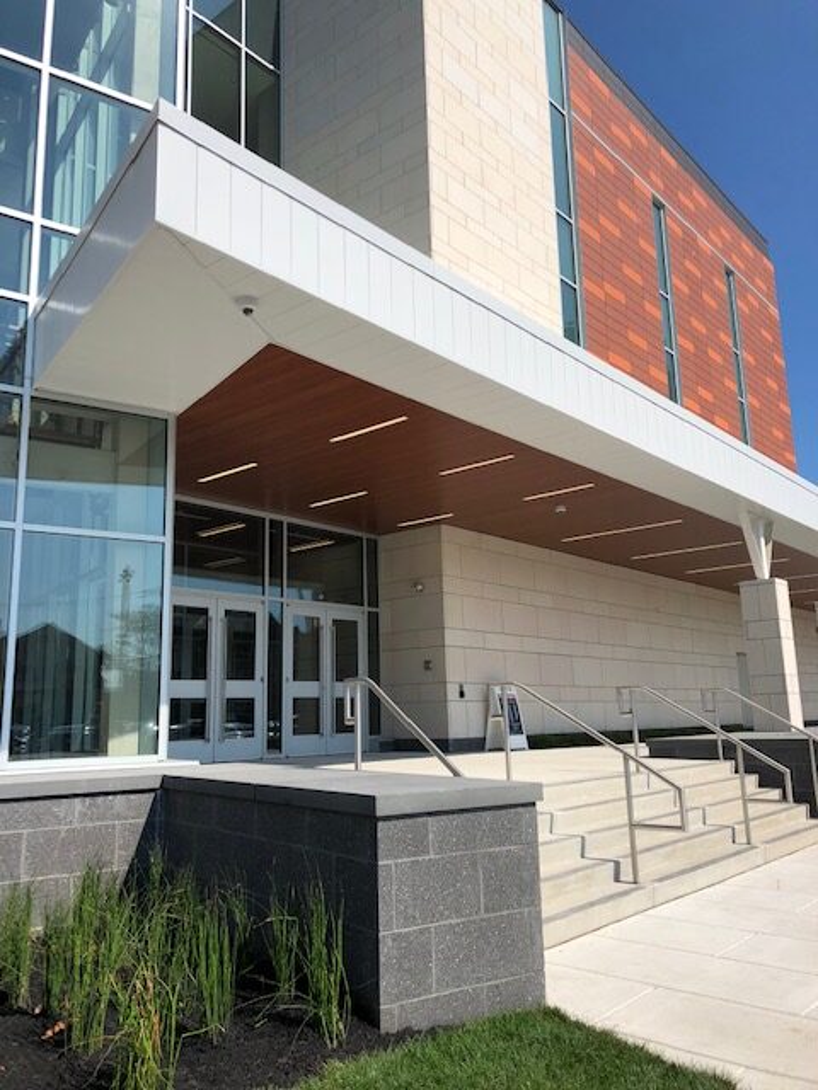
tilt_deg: +9.8
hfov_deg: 49.7
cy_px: 545
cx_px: 409
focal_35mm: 28
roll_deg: +2.9
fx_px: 882
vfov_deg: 63.4
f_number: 1.8
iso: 25
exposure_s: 1/3040
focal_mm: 4
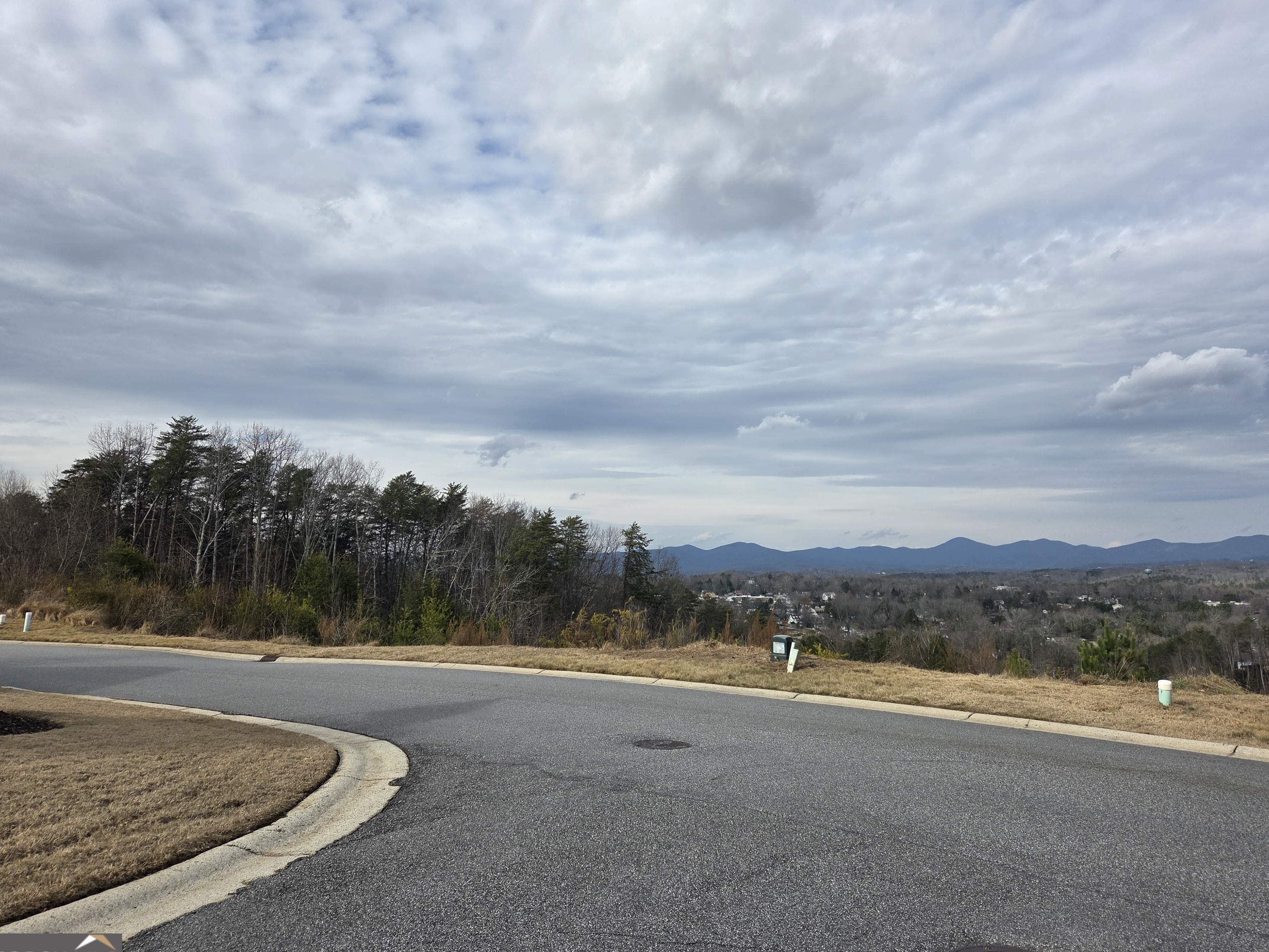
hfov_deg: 71.6
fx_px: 880
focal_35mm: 24
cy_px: 486
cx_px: 635
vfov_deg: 56.8
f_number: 1.8
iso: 80
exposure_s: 1/6217
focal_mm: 5.4
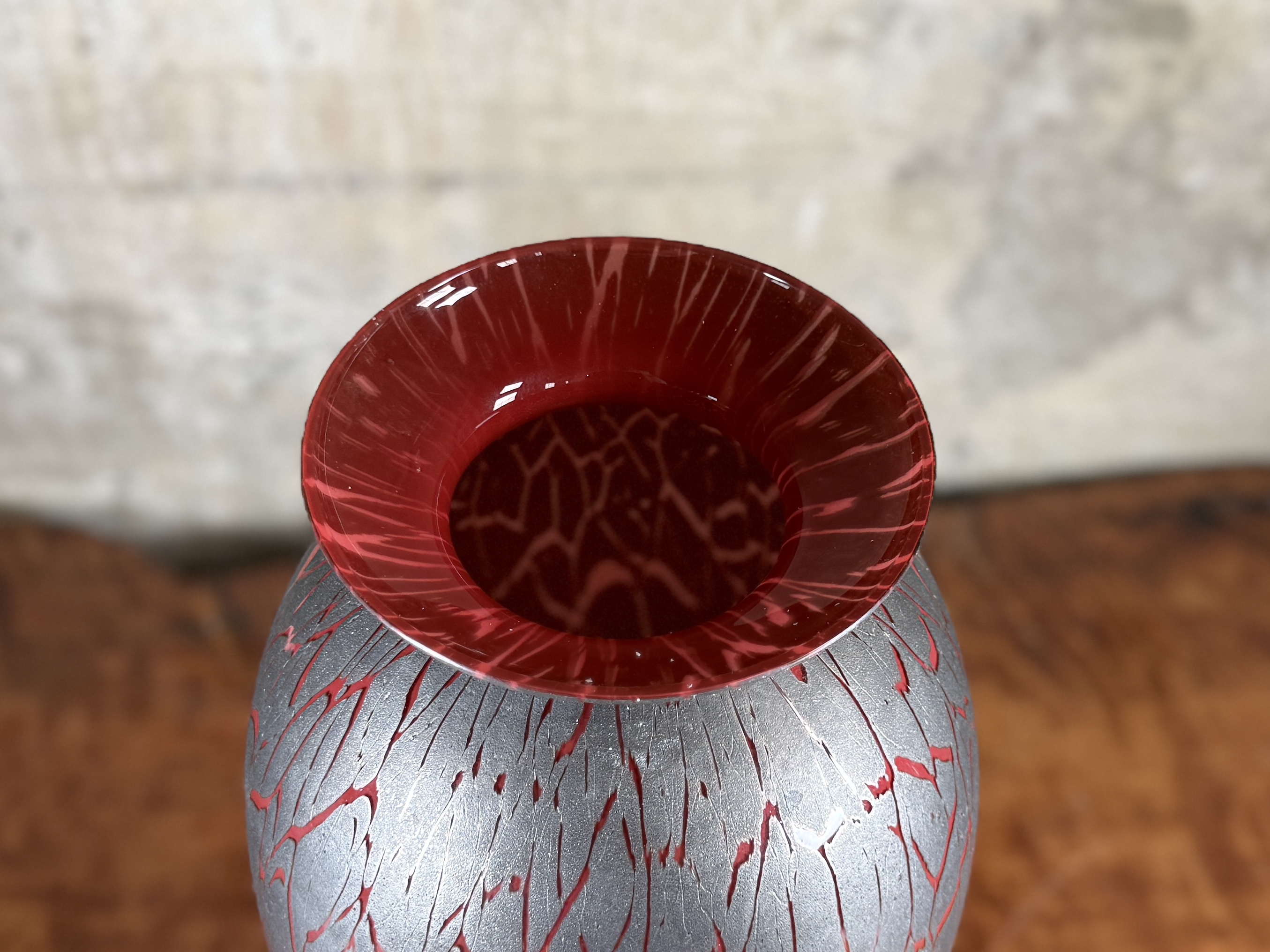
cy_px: 476
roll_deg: -0.8
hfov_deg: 71.6
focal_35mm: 24
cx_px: 635
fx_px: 880
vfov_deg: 56.8
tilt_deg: -44.9
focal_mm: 6.76
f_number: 1.78
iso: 100
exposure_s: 1/120
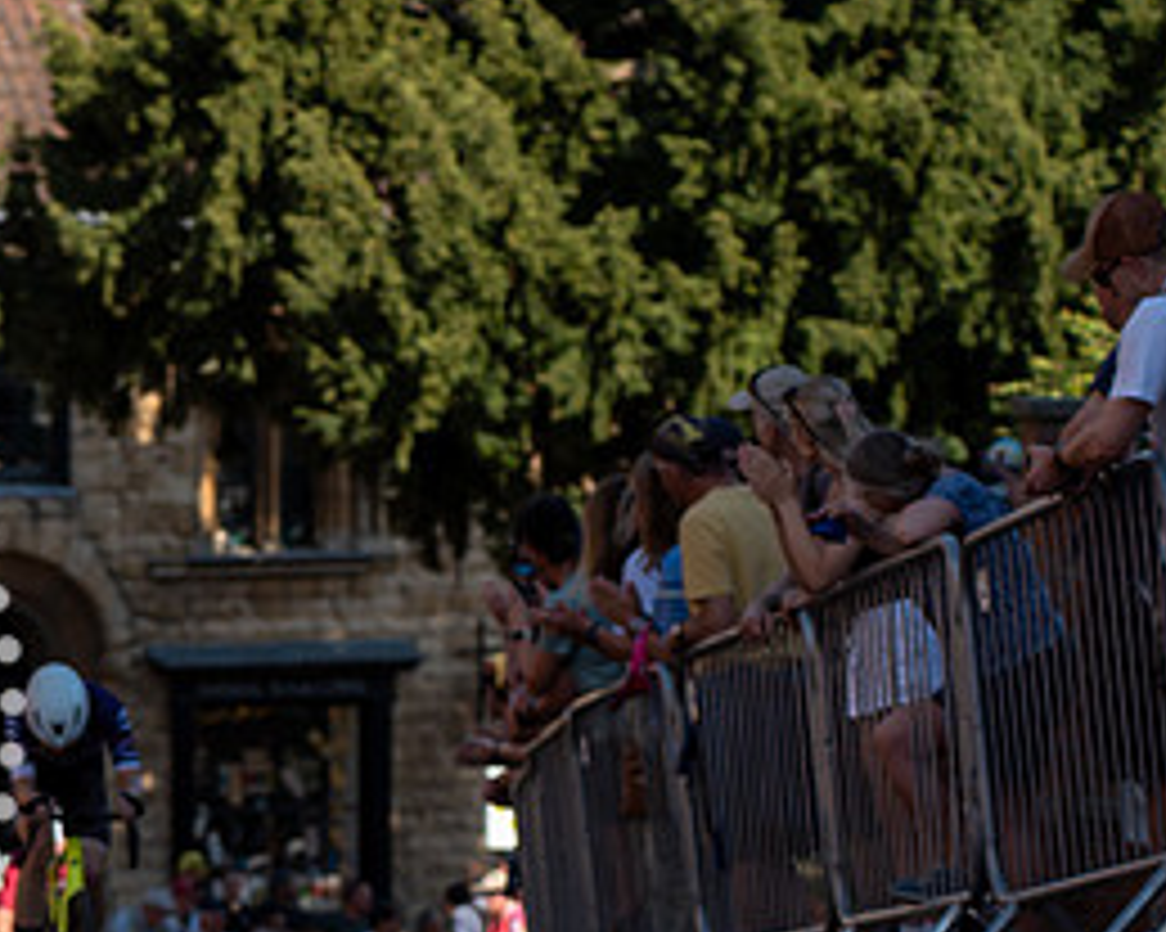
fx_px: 8762
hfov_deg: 7.6
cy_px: 753
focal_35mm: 254
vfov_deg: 6.1
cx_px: -139
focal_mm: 75
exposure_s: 1/1000
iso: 100
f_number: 3.5
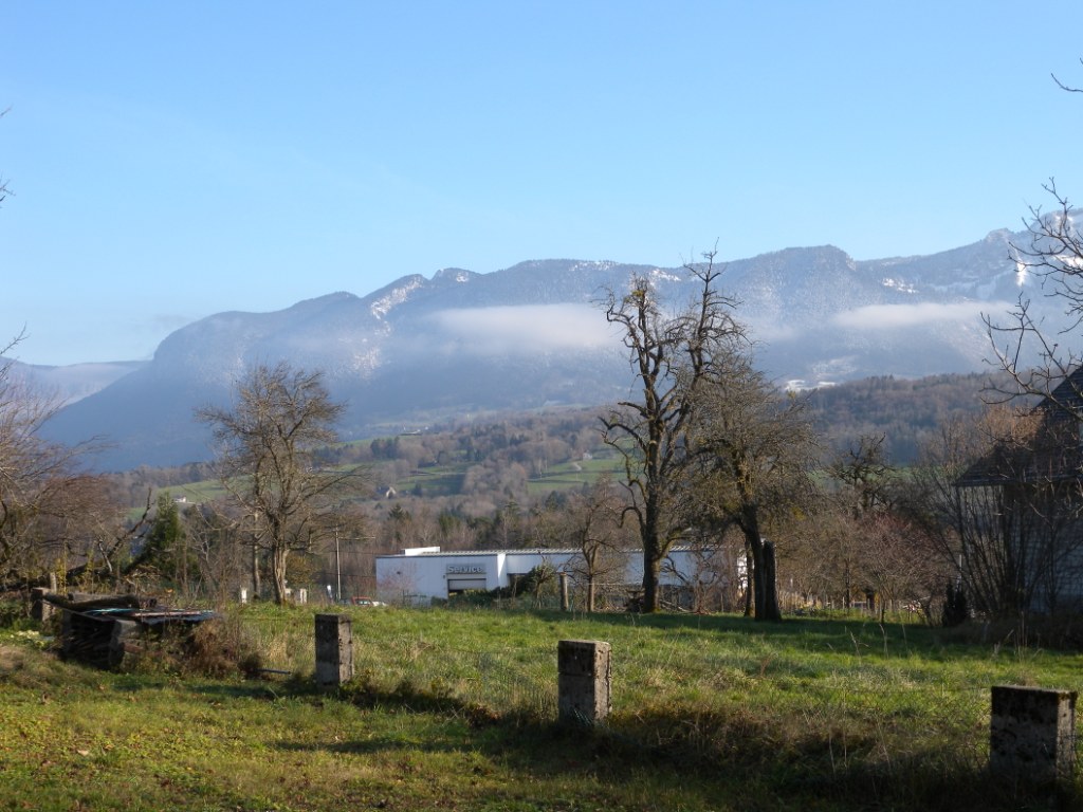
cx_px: 542
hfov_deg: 33.8
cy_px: 406
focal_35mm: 57
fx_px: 1783
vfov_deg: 25.7
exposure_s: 1/204
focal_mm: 12.3
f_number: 5.2
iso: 64
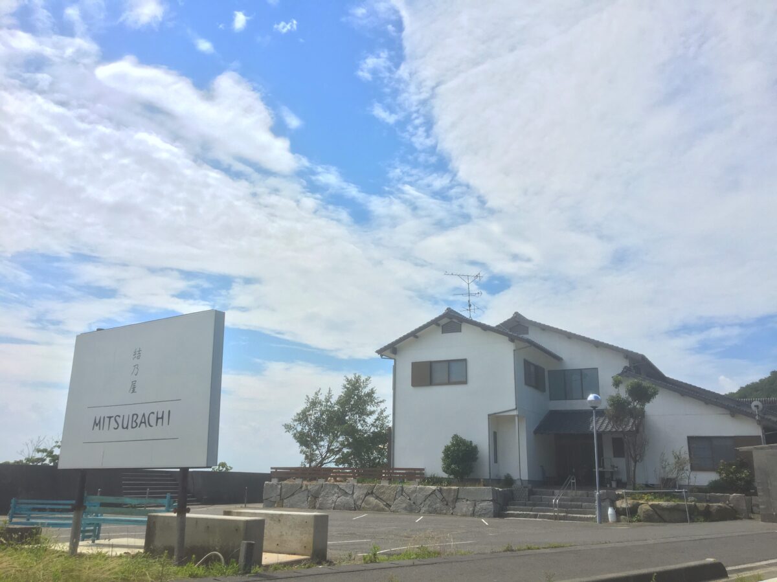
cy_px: 291
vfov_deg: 48.2
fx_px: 651
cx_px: 388
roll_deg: -1.3
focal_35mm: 29
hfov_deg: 61.7
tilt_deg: +16.5
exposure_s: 1/1709
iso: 25
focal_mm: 4.15
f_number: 2.2
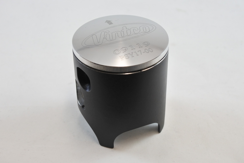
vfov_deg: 26.5
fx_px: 346
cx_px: 122
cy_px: 82
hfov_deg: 38.9
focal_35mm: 51
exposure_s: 1/125
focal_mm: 18.9
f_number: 4.5
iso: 400
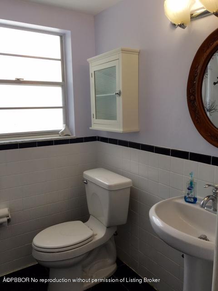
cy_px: 146
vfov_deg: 61.7
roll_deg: +0.0
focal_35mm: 29
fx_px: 244
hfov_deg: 48.2
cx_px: 109
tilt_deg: -9.2
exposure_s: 1/120
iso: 32
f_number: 2.2
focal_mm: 4.15
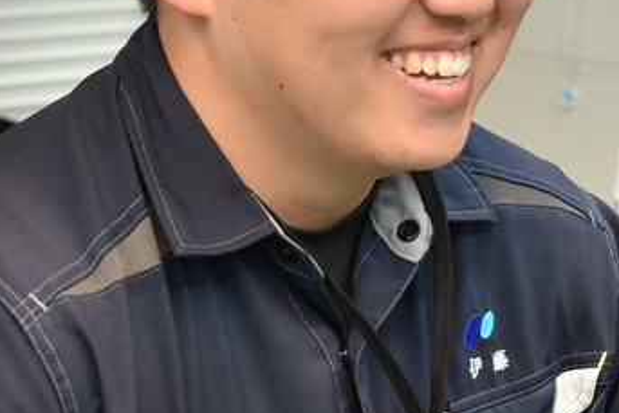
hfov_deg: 11.6
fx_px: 3010
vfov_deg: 7.8
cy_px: 115
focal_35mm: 175
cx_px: 628
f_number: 3.5
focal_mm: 40
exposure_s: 1/250
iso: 640
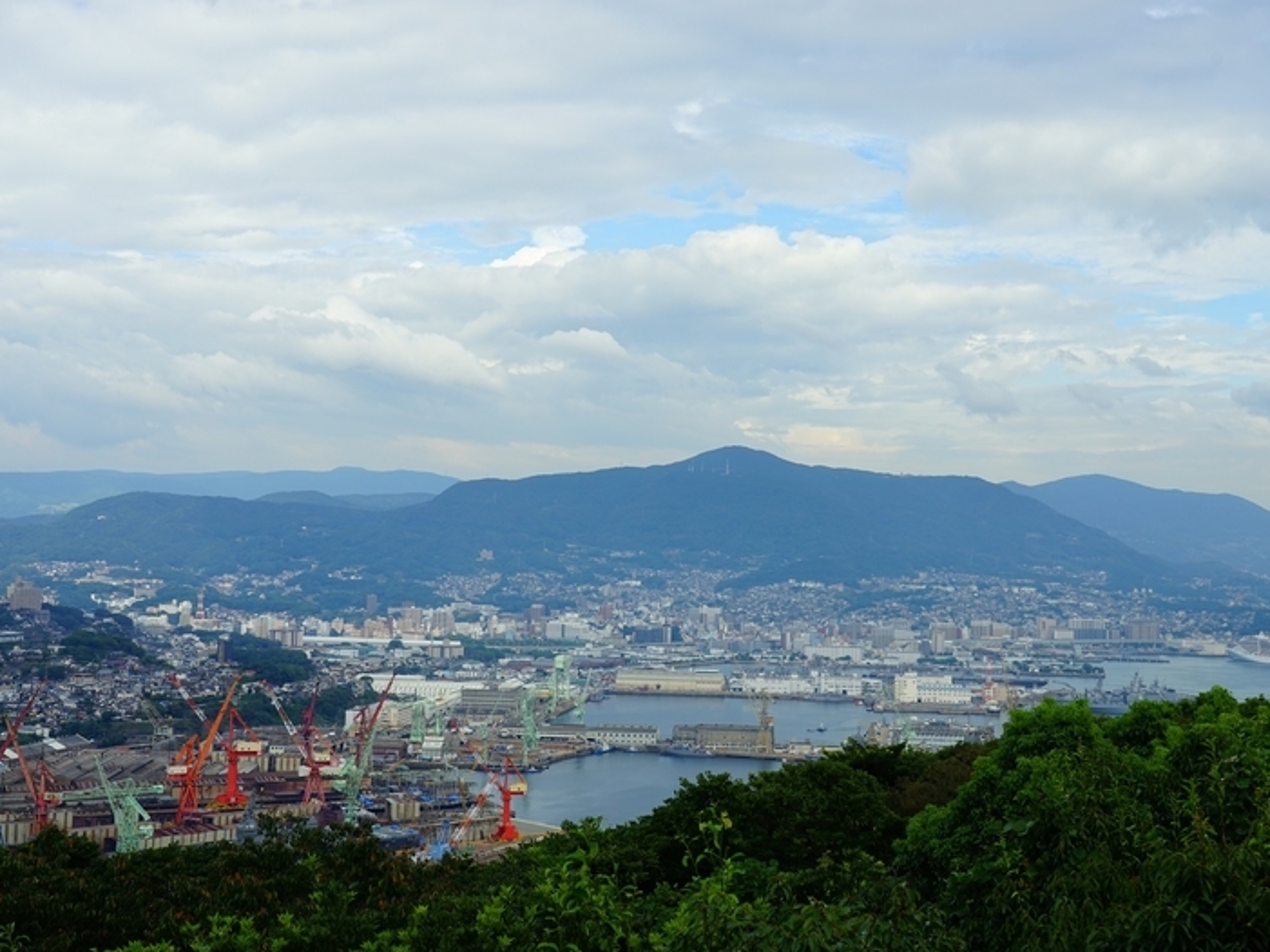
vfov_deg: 32.2
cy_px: 480
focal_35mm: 45
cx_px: 698
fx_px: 1651
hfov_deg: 42.0
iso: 100
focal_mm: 41
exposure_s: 1/125
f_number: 11
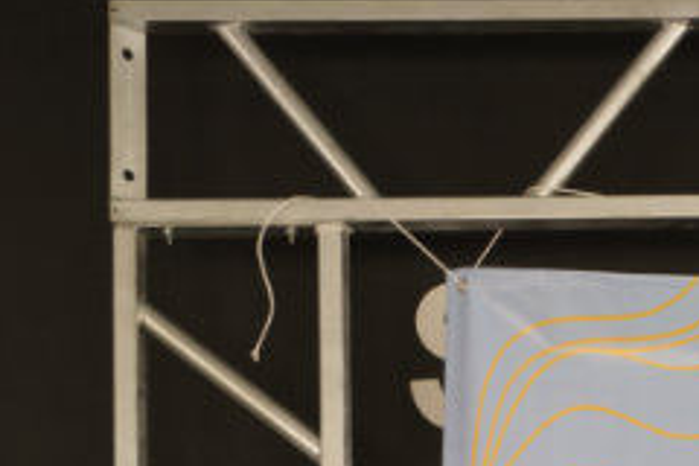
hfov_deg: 11.1
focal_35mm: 175
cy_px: 1155
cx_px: 1206
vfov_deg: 7.3
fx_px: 3398
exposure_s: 1/100
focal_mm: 35
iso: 500
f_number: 5.6
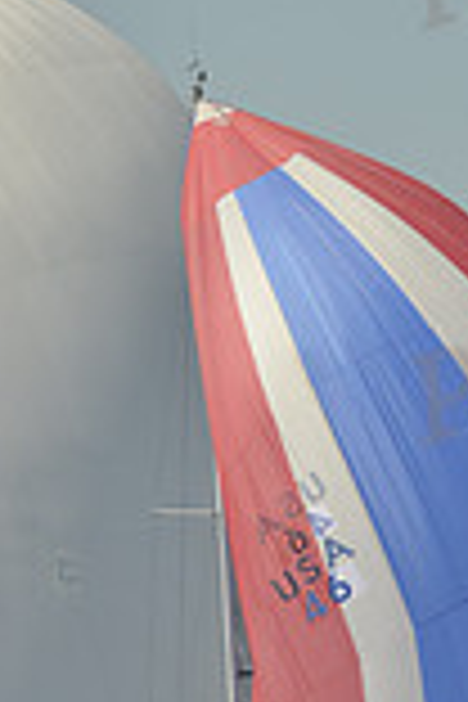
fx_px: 14468
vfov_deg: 2.8
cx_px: 182
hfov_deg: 1.9
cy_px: 626
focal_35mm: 742
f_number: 9
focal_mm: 200
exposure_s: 1/1600
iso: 280
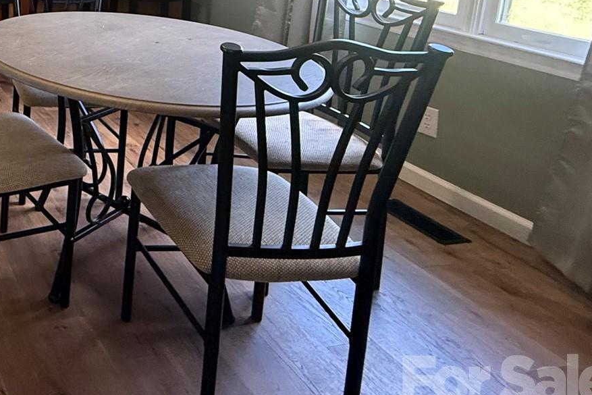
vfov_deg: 34.1
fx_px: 559
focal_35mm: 34
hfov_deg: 42.5
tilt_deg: -8.5
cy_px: -30
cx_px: -74
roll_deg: -1.0
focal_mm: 2.22
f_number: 2.2
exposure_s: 1/60
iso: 500
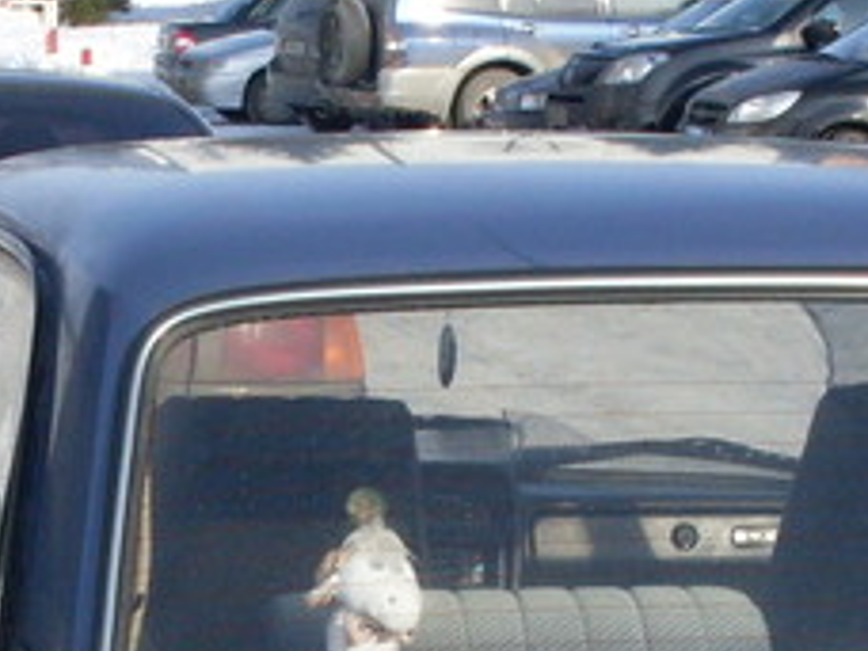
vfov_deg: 9.4
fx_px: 3887
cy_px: 819
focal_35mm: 155
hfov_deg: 12.7
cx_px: 293
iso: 80
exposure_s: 1/180
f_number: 8.4
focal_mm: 6.3
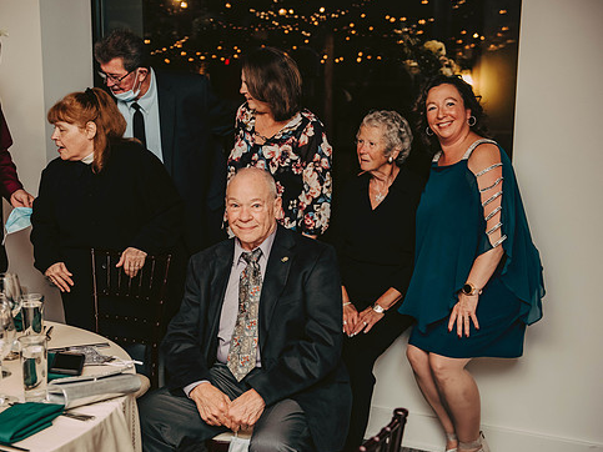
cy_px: 238
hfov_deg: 36.7
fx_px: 906
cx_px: 242
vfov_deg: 28.0
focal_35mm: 52
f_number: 3.2
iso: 2500
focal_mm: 45
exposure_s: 1/200
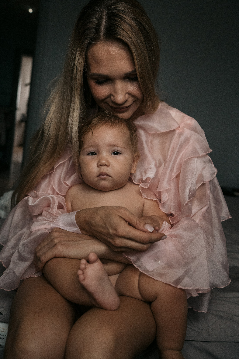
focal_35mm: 35
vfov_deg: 54.4
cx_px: 120
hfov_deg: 37.9
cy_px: 180
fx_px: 349
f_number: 4
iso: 5000
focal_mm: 35
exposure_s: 1/500
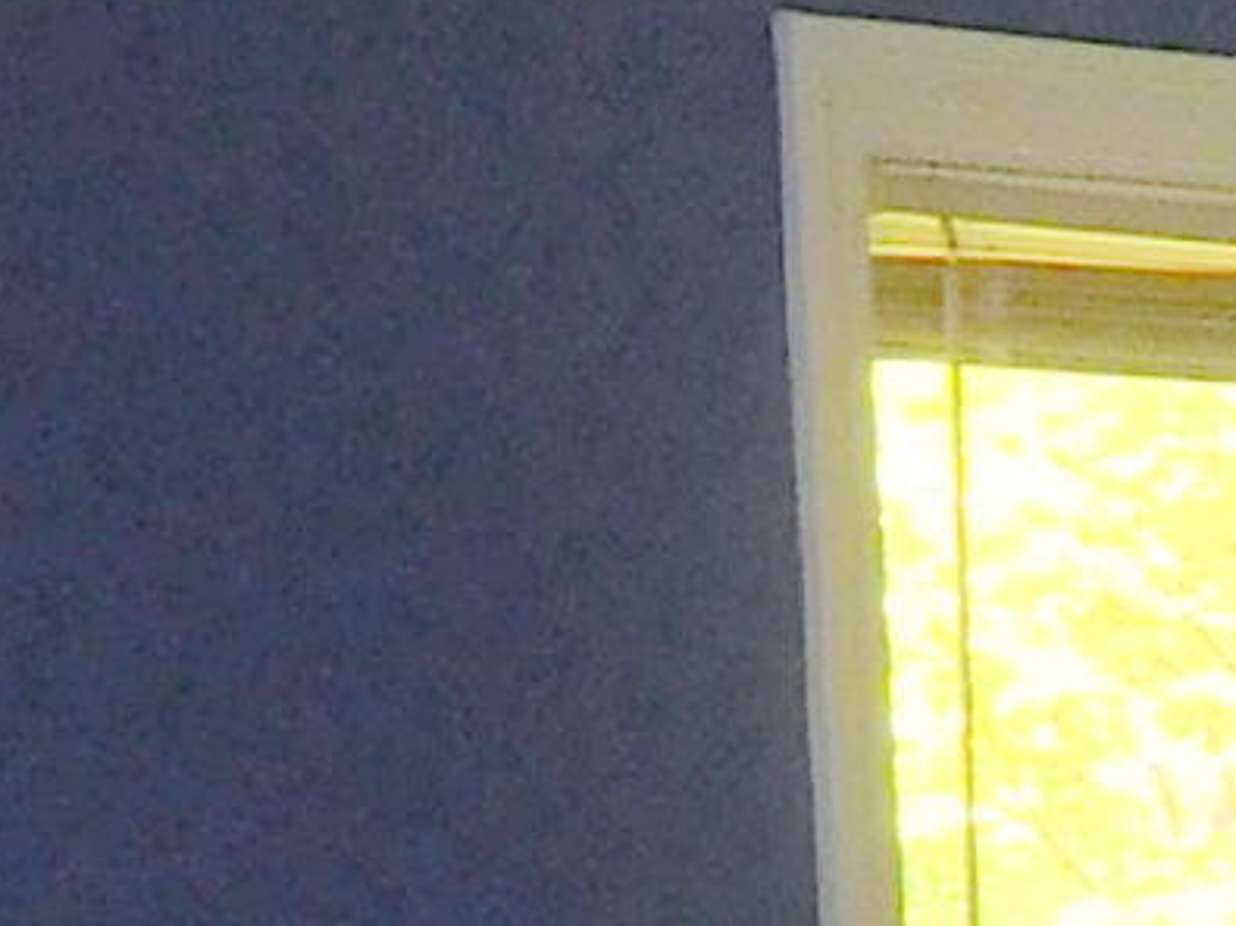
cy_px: 3025
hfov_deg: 7.9
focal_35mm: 243
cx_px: 2071
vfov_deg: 5.6
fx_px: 8674
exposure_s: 1/30
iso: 200
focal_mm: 5.7
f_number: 3.6
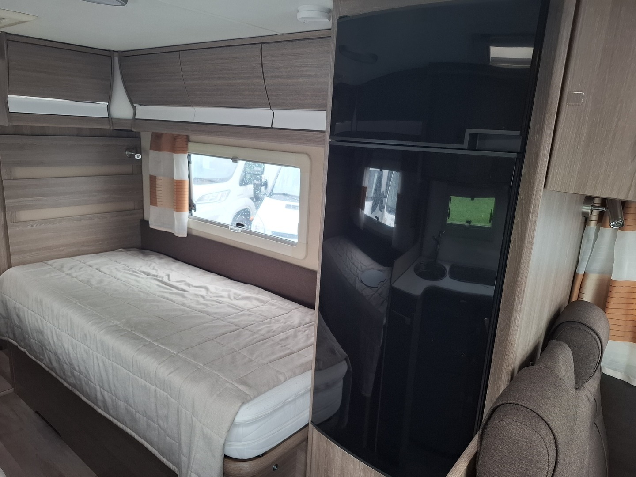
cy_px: 238
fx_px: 423
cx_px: 318
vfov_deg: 58.9
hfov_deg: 73.9
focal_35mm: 23
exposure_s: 1/120
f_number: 1.8
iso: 250
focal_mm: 5.54
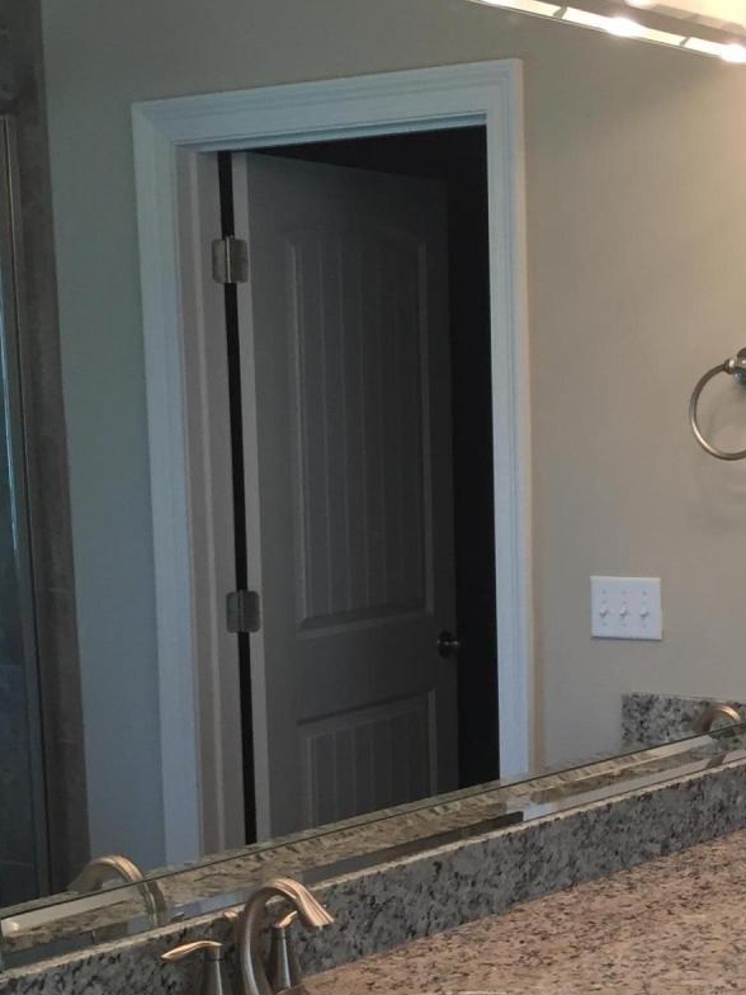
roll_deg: +0.6
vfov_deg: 26.0
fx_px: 2126
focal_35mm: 74
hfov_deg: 19.4
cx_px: 719
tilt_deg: -8.7
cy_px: 750
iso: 32
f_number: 2.2
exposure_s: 1/30
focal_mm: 4.15
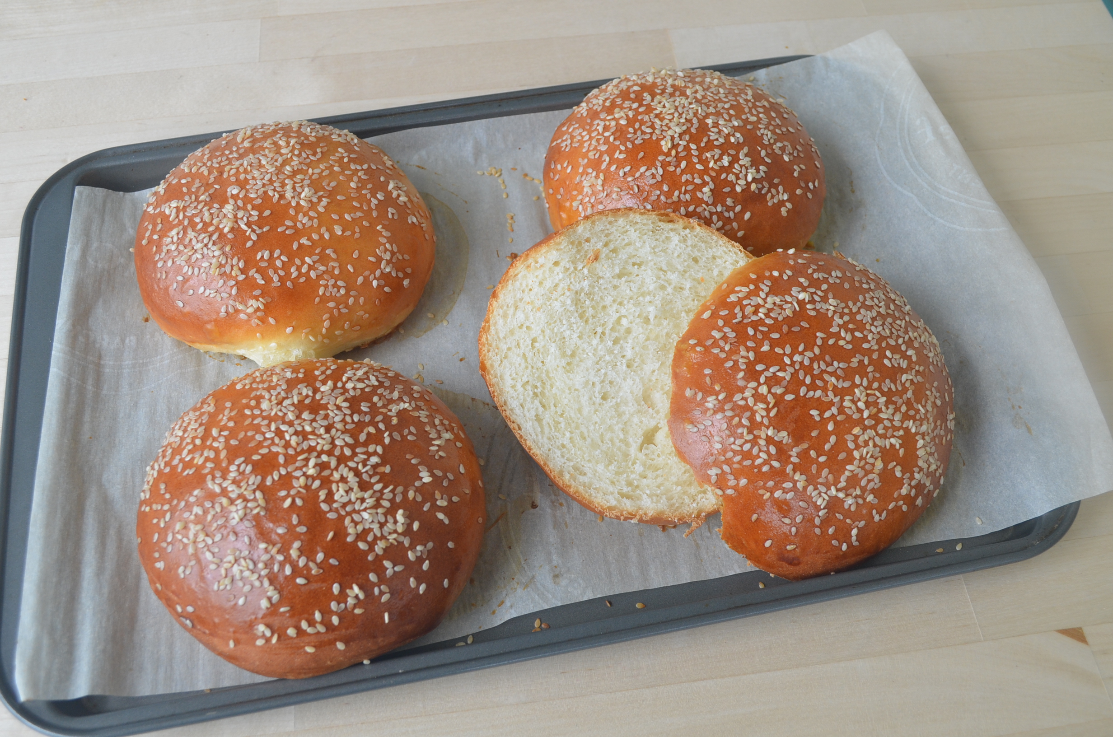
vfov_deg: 36.7
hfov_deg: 53.2
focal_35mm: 36
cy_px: 368
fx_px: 1111
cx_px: 556
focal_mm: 24
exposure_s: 1/60
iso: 400
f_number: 7.1
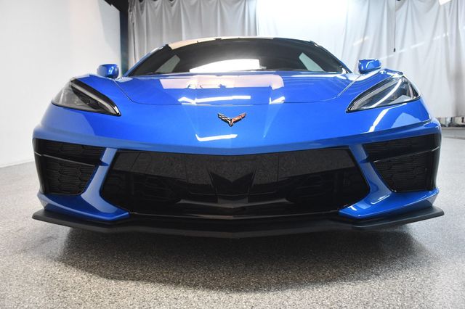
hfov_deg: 55.8
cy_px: 154
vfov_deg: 38.8
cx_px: 232
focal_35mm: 34
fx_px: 439
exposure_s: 1/125
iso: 2800
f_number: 3.8
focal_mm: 23
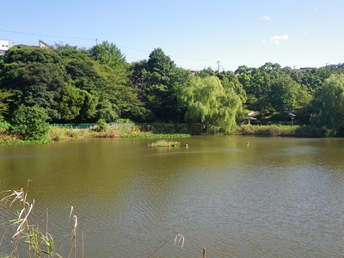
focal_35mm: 34
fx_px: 338
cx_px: 172
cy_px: 129
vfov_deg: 41.8
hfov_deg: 54.0
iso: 100
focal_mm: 6.1
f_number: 4.6
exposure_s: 1/250
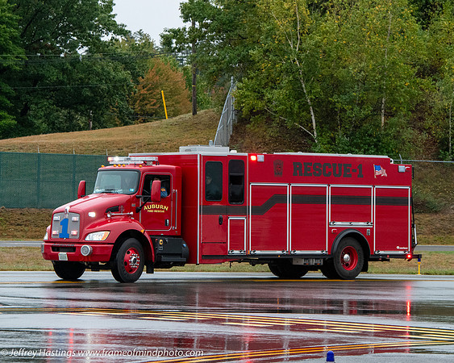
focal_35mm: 203
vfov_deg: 7.6
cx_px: 275
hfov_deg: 9.5
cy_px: 150
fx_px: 2726
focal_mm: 135
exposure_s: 1/500
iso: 1600
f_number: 9
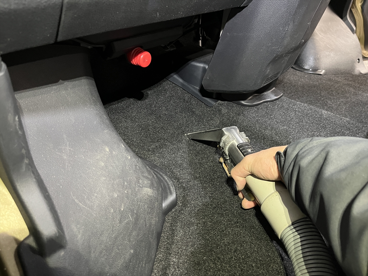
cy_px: 138
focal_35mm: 26
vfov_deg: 53.1
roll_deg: -5.9
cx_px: 184
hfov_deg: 67.3
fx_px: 276
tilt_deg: -35.8
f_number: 1.6
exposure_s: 1/27
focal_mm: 5.1
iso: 500
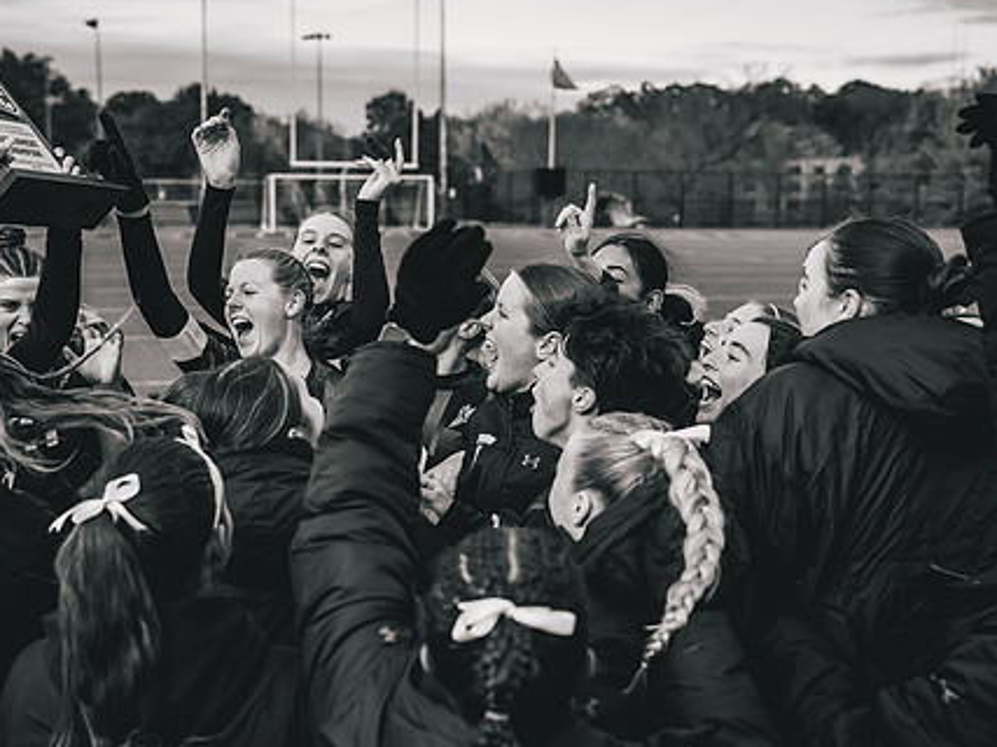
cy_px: 400
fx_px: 1382
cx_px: 427
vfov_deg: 30.2
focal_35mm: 48
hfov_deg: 39.6
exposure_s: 1/1600
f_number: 2.8
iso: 800
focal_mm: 35
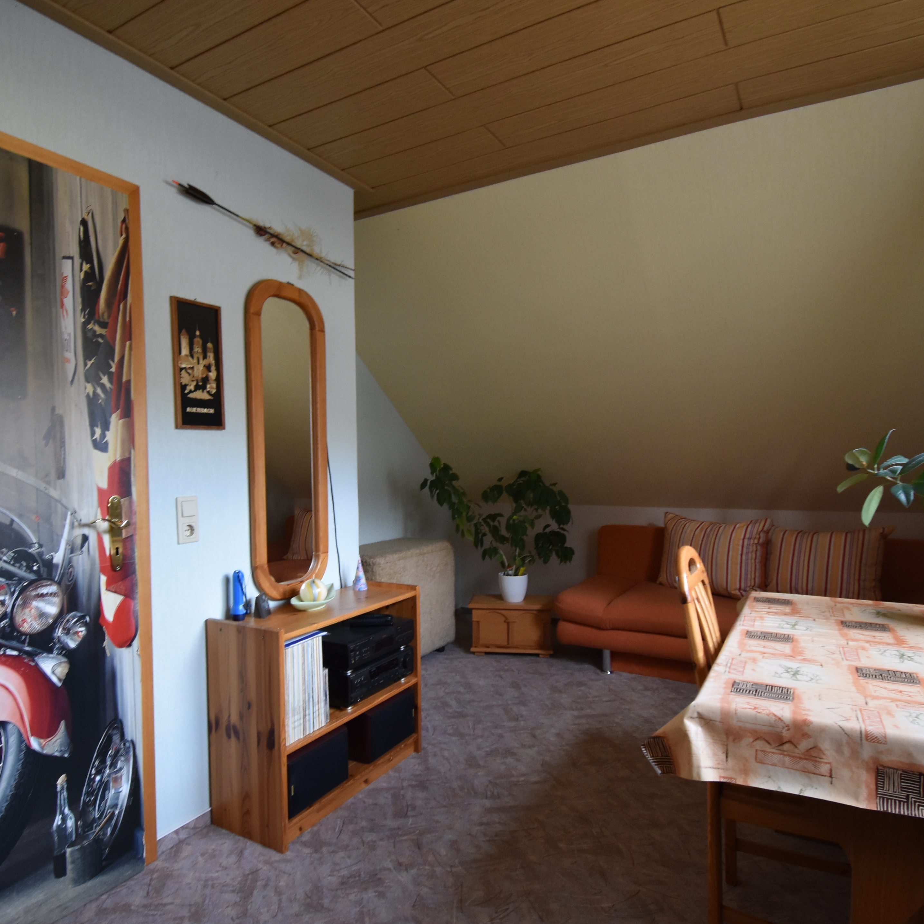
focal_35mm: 20
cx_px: 430
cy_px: 483
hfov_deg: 74.7
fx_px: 604
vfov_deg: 74.8
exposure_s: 1/60
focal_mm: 10
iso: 1100
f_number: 4.5
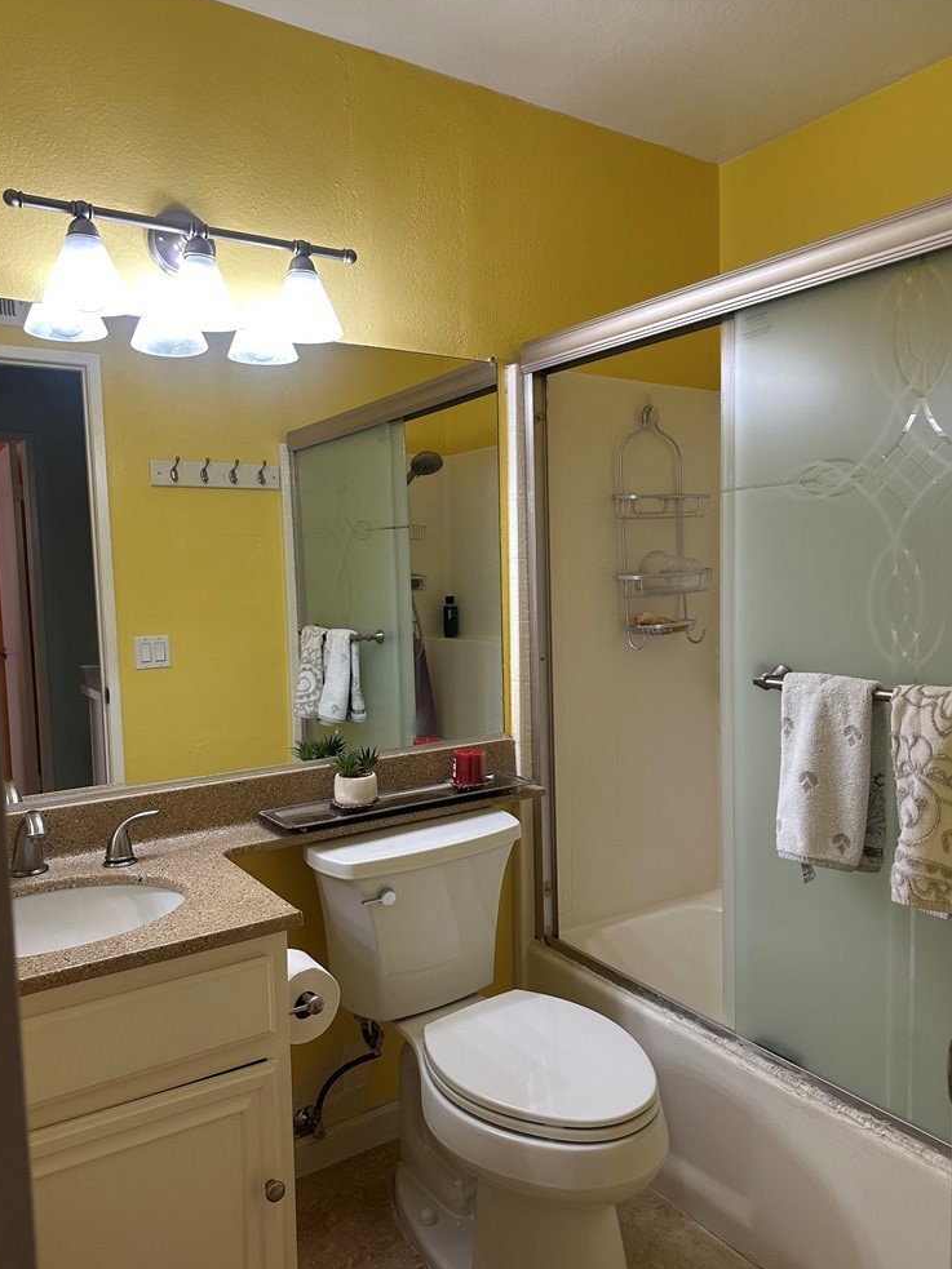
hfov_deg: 54.9
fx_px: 917
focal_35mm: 25
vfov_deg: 69.4
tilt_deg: -4.6
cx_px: 478
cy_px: 652
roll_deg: +0.8
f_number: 1.78
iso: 160
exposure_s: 1/120
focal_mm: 6.86
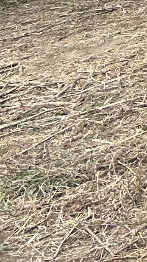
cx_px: 735
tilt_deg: -2.6
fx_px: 1282
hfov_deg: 5.2
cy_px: -347
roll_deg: +2.9
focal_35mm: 185
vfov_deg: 10.2
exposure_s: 1/1488
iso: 50
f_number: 1.5
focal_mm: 5.7
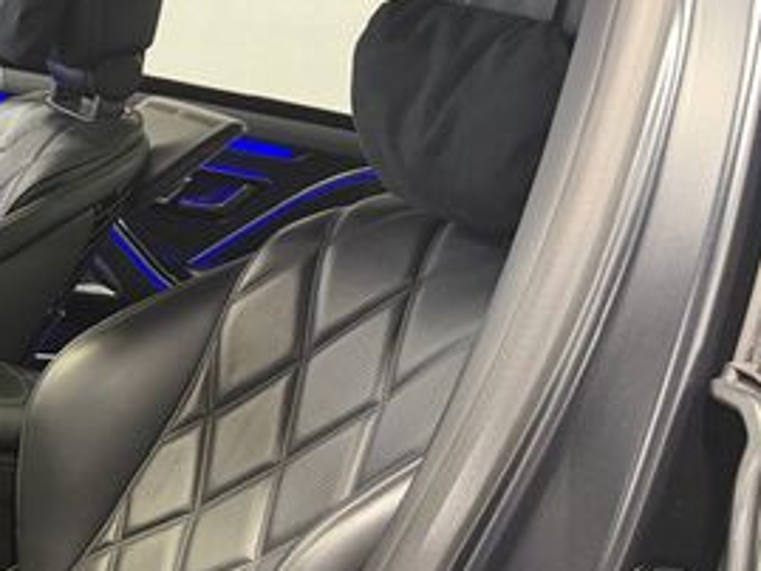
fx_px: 1254
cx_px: -116
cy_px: 449
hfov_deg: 29.7
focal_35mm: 57
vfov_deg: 25.3
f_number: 1.78
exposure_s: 1/60
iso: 320
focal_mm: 6.76
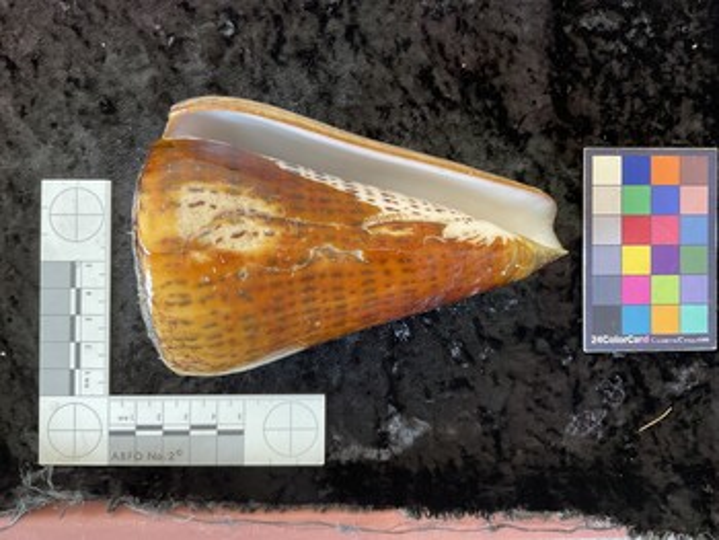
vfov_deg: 48.3
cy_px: 270
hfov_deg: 61.6
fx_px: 603
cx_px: 360
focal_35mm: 29
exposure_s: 1/60
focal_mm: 3
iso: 100
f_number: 1.8
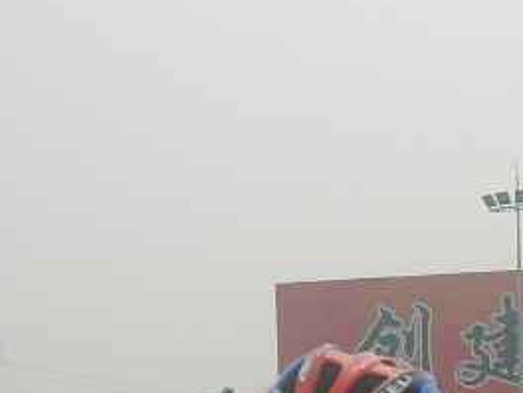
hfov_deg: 14.2
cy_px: 609
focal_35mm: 136
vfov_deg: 10.5
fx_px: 2055
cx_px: 555
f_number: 7.1
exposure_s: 1/250
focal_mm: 5.8
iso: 50
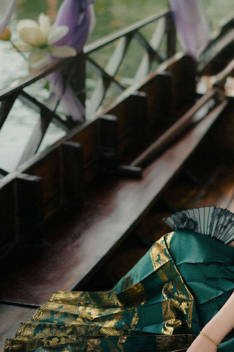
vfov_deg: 23.6
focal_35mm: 86
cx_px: 187
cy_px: 139
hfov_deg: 15.8
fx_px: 839
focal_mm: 50
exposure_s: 1/125
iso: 200
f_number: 2
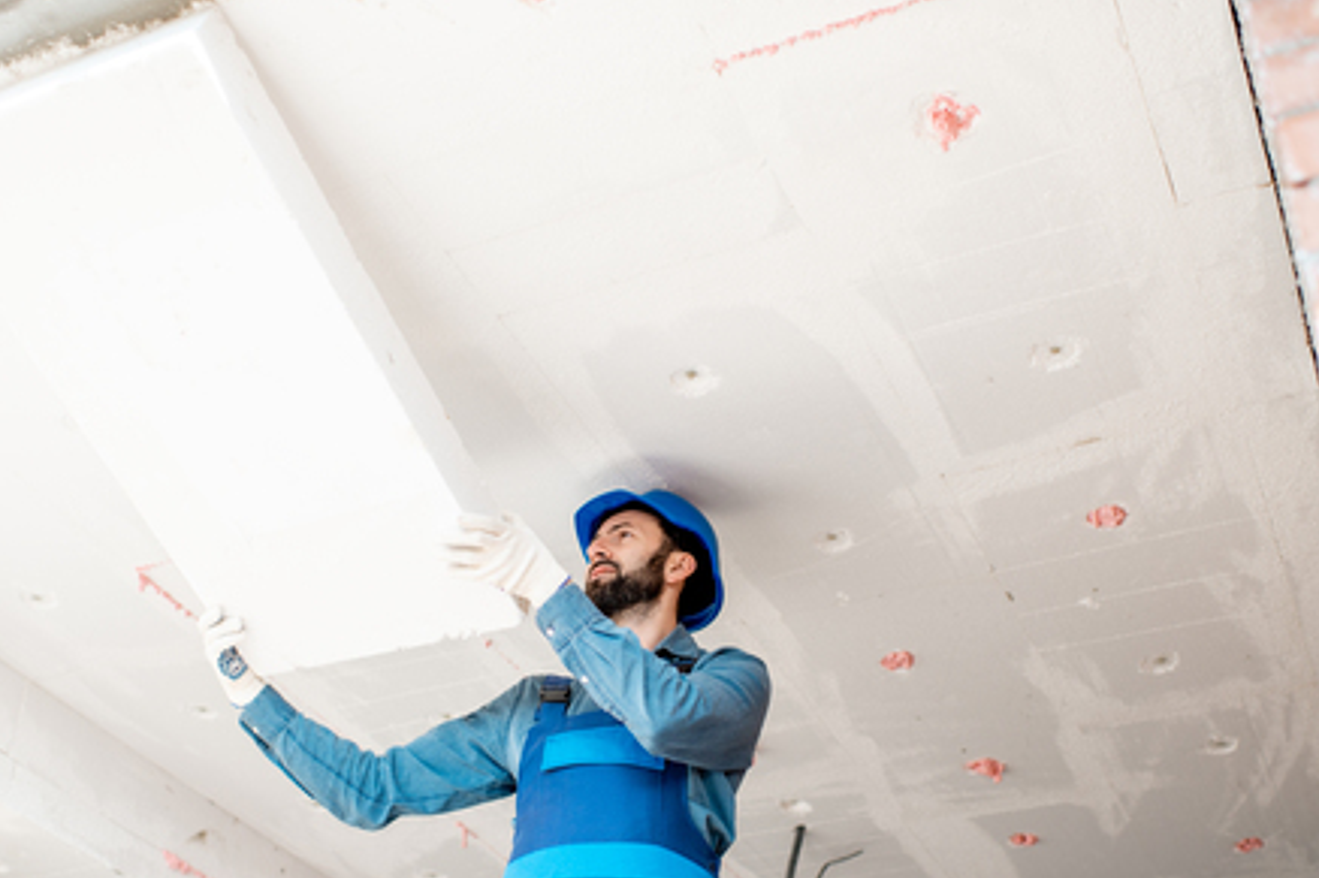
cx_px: 635
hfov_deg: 41.1
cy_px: 564
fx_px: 1758
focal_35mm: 48
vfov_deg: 27.9
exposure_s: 1/1000
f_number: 2.2
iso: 200
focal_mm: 35
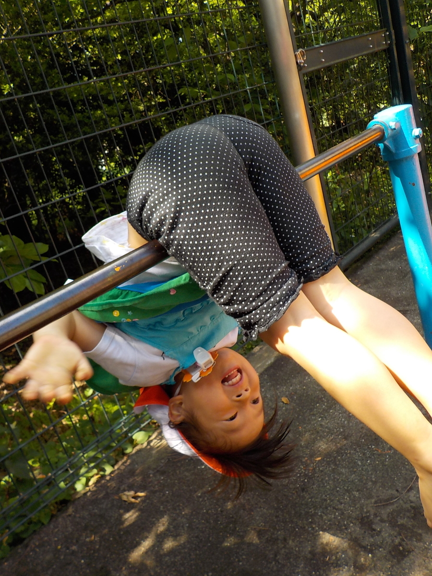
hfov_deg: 46.8
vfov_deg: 60.0
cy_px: 288
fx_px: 499
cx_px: 216
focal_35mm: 30
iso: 125
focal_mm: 4.1
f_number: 3.3
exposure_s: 1/200
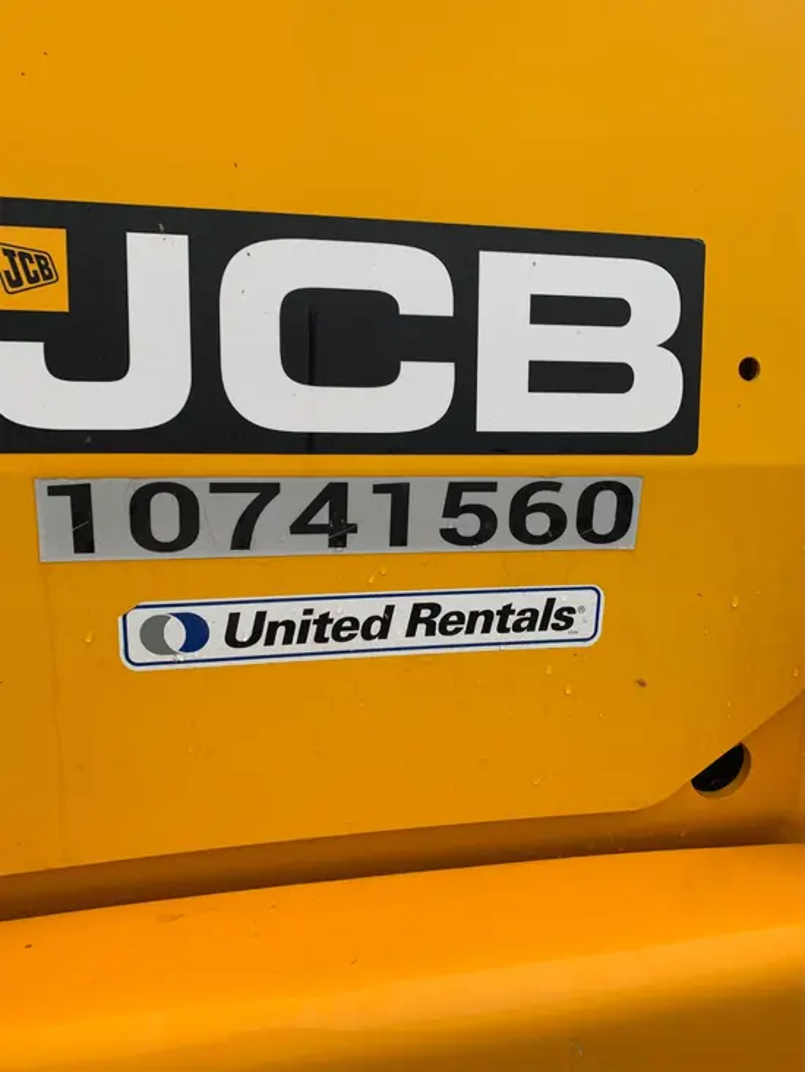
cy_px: 536
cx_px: 402
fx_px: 806
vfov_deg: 67.3
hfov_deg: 53.1
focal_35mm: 26
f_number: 1.8
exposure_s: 1/399
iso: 25
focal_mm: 4.25
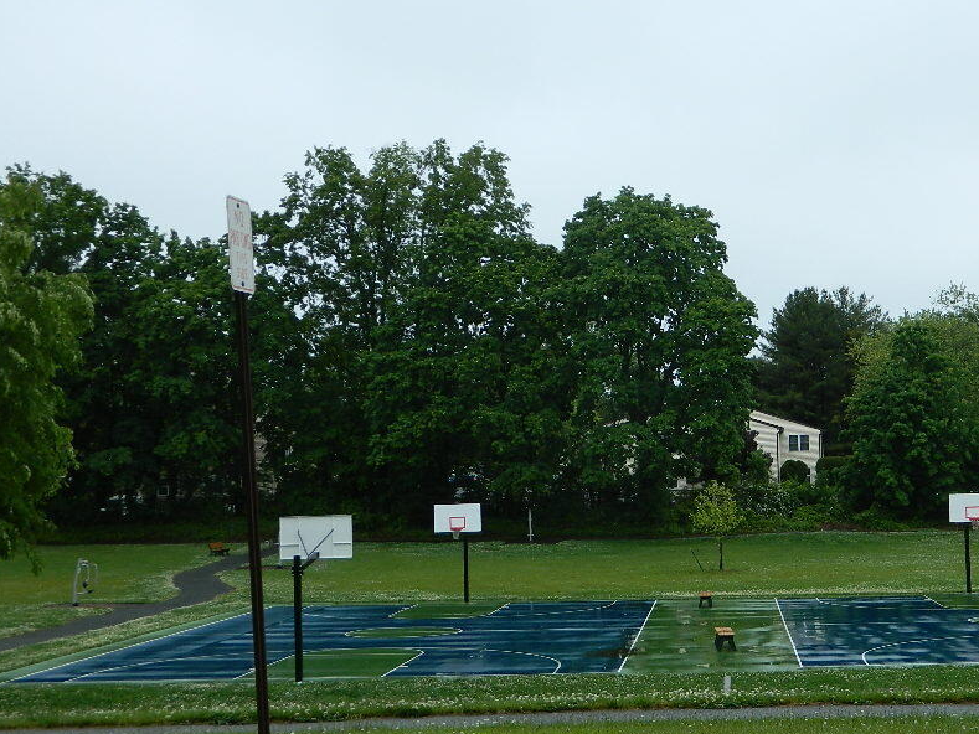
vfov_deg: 24.0
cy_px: 383
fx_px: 1725
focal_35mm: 61
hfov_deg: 31.5
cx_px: 630
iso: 80
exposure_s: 1/400
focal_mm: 8.4
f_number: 3.6
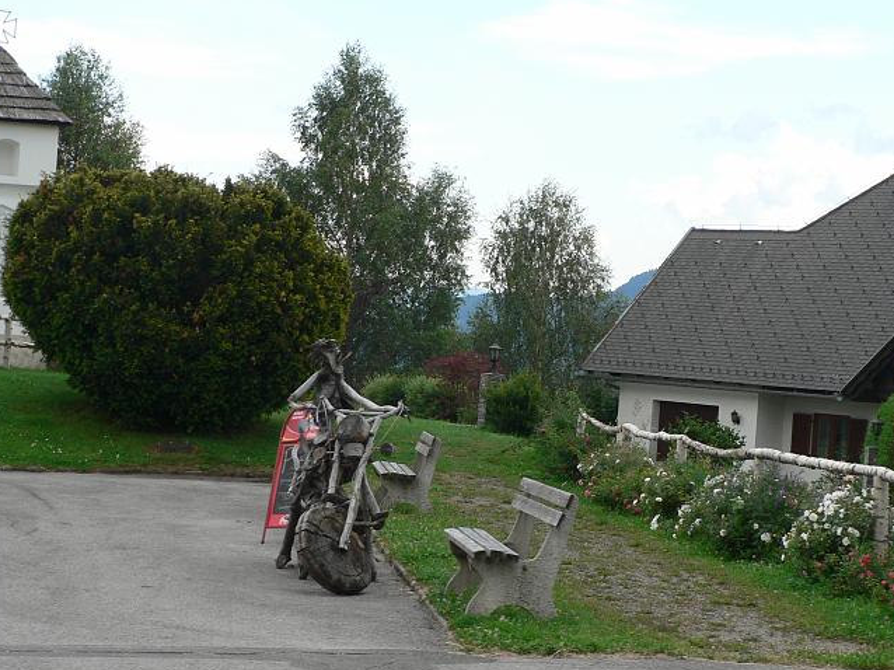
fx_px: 2040
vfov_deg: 18.6
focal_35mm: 79
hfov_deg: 24.7
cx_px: 478
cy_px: 369
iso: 80
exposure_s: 1/160
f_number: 4
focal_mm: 10.5
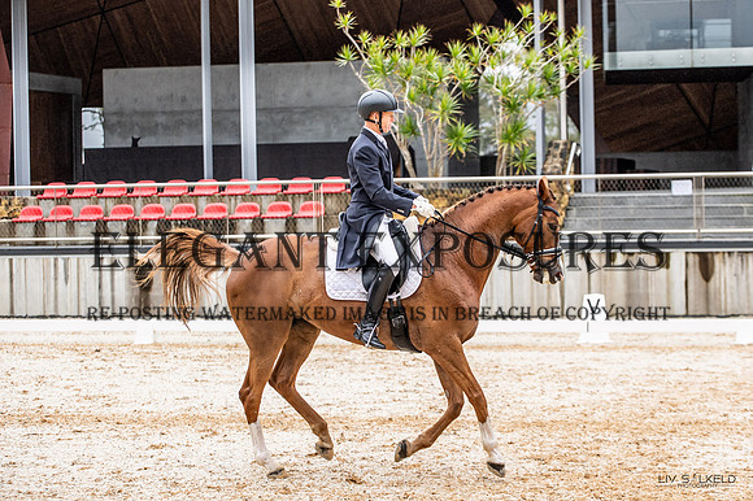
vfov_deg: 12.9
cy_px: 218
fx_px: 2222
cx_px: 419
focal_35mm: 106
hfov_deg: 19.2
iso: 800
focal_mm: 85
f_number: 3.5
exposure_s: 1/2000
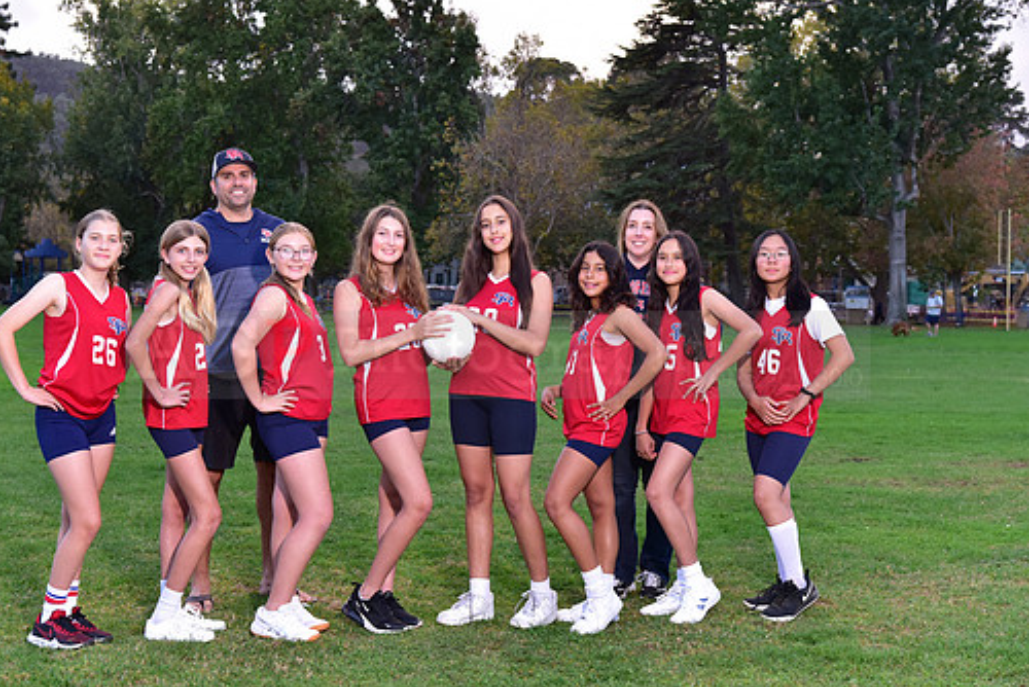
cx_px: 471
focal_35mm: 58
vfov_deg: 23.4
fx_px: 1659
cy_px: 338
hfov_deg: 34.4
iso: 800
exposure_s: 1/200
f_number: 5.6
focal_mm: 50
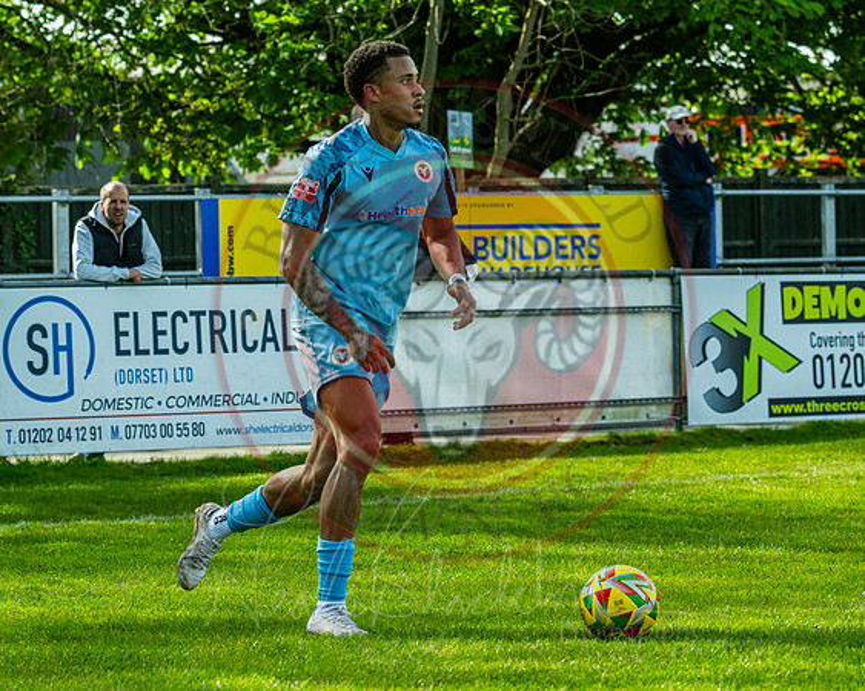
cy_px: 350
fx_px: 3951
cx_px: 312
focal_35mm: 154
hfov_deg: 12.5
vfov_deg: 10.0
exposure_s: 1/2000
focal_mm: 80
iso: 400
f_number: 4
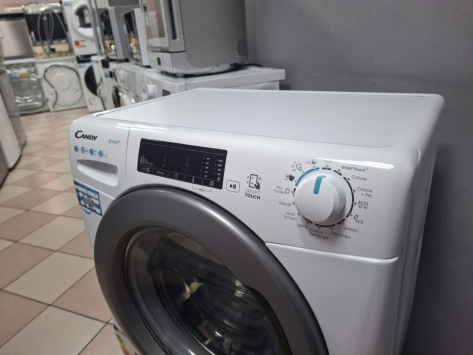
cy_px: 178
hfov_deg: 73.9
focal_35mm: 23
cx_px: 236
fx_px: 314
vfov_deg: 58.9
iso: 250
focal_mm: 5.54
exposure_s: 1/50
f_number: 1.8
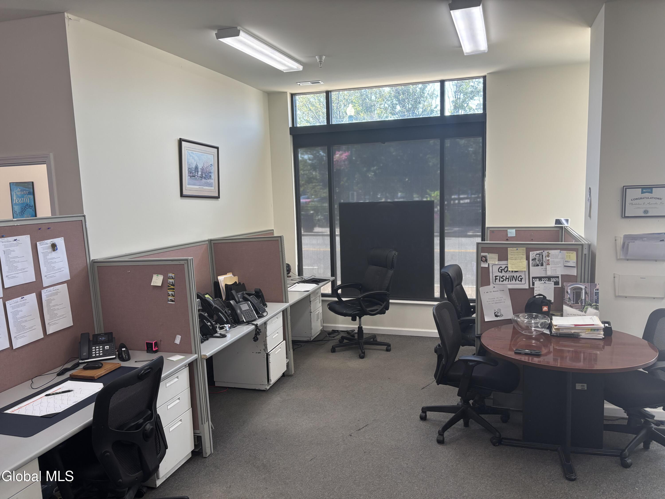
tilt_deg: -7.5
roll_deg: +1.4
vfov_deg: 53.1
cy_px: 250
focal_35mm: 26
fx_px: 499
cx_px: 332
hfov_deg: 67.3
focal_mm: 5.96
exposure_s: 1/120
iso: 64
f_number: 1.6
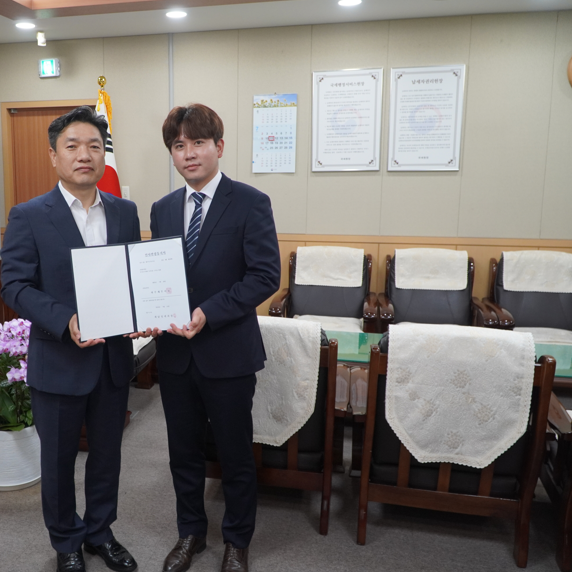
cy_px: 287
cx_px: 163
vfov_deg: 47.2
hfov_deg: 46.0
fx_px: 654
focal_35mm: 35
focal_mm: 18
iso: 1000
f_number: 4
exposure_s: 1/160
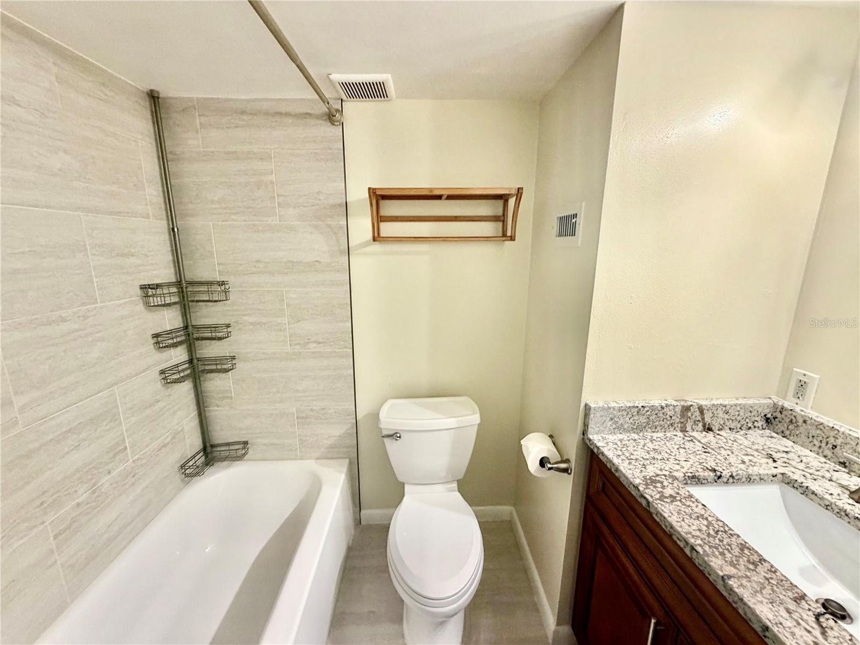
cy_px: 322
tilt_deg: -14.3
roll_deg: -0.3
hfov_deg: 102.1
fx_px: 348
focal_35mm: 14
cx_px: 430
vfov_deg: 85.7
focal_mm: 2.22
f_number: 2.2
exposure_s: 1/120
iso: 250
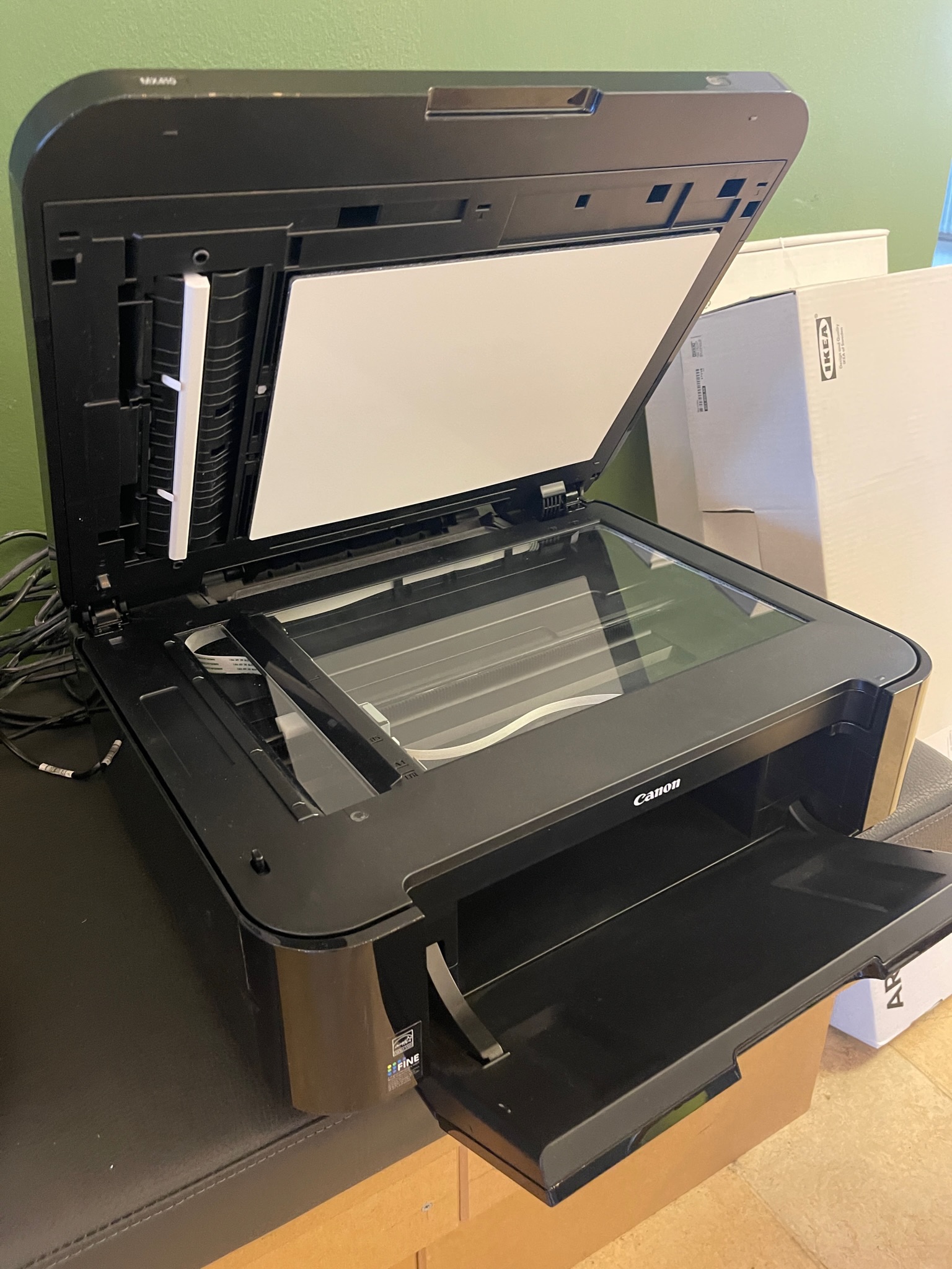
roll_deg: +1.2
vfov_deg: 67.3
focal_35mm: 26
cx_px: 476
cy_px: 634
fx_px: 954
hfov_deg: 53.0
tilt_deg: -28.0
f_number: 1.6
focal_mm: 5.1
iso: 500
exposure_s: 1/33
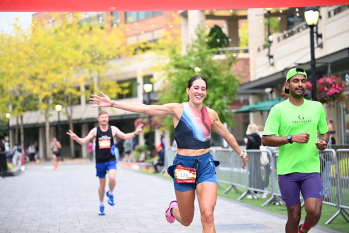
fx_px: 941
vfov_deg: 14.1
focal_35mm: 97
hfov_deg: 21.0
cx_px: 174
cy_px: 116
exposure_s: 1/1250
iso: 1250
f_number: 2.8
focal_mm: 97
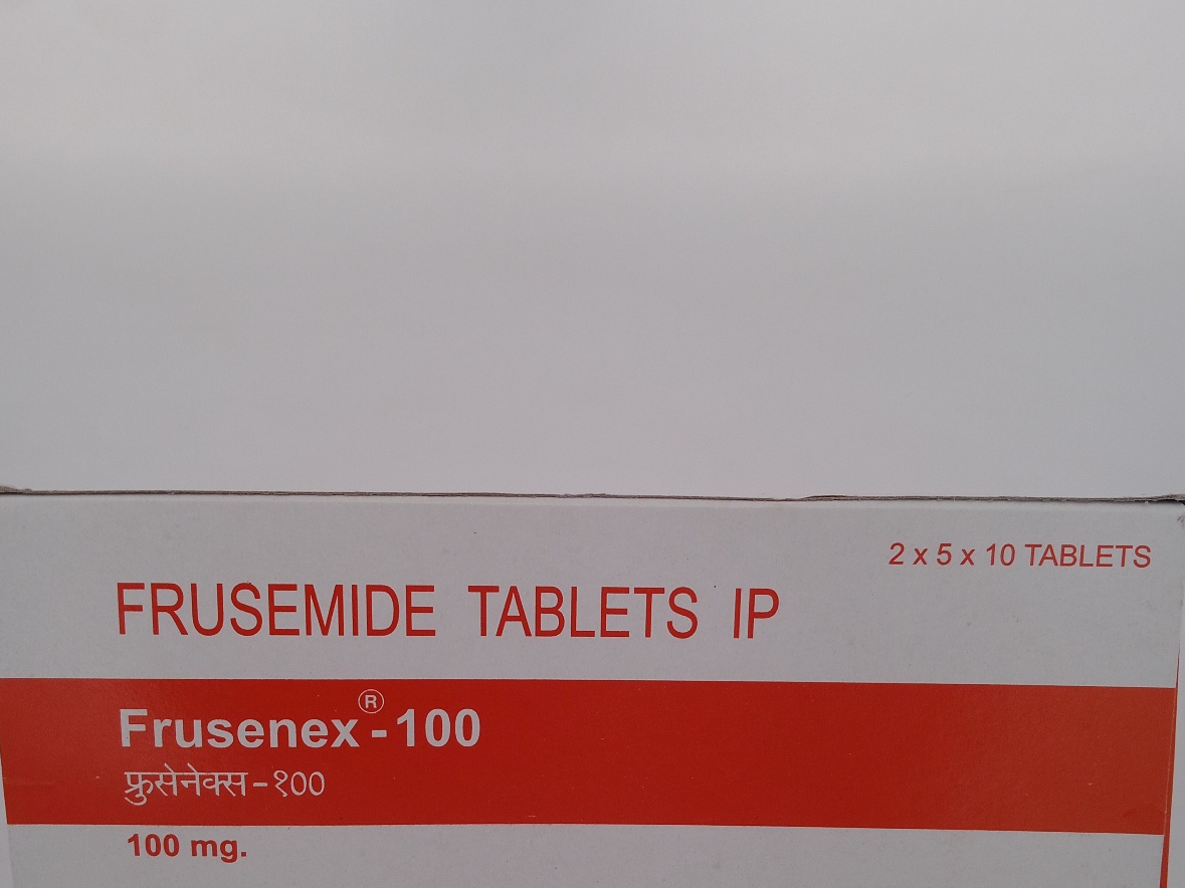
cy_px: 664
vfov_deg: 36.8
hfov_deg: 49.0
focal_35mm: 38
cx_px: 583
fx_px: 1301
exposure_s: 1/241
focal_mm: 3.43
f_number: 2.2
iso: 112
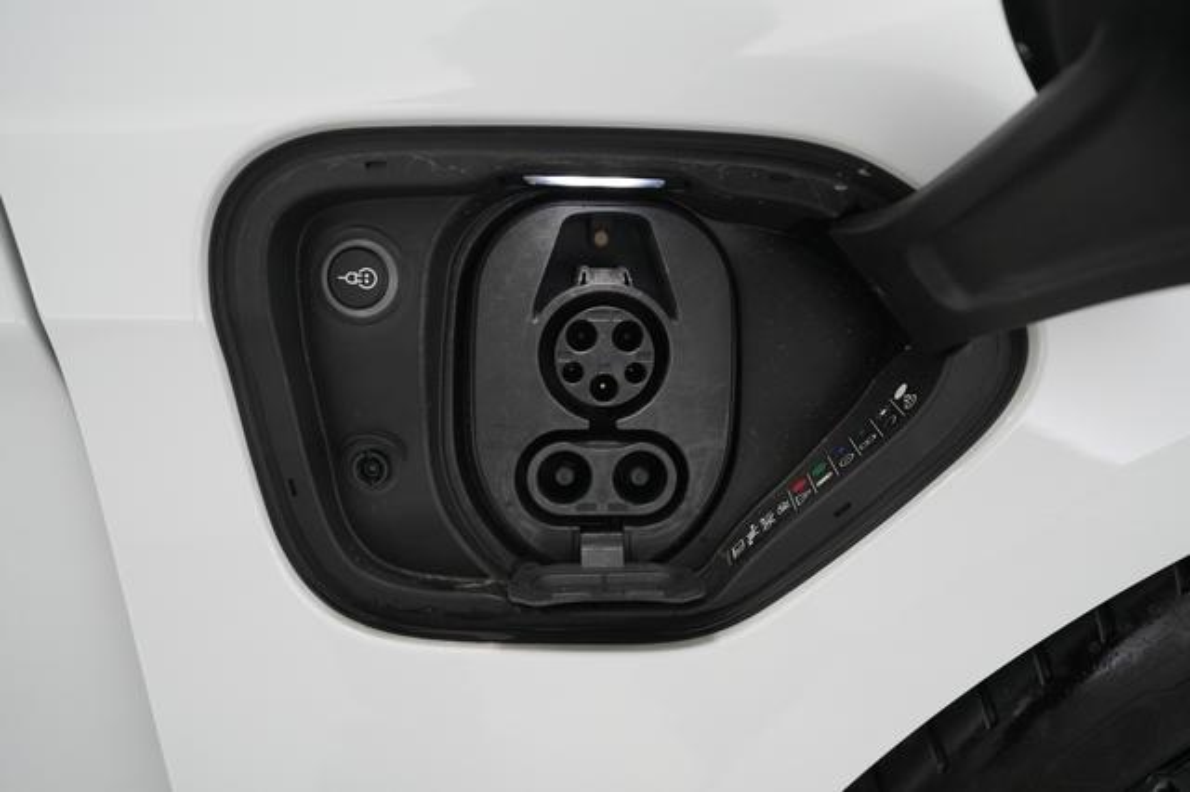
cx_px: 595
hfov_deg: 65.5
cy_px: 396
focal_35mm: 28
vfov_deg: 46.4
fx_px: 925
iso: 4000
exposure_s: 1/160
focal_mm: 28
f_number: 4
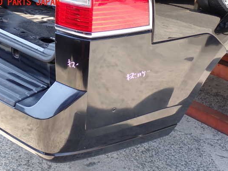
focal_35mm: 53
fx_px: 349
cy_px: 93
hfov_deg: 36.2
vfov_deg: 27.5
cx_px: 110
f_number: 3.1
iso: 100
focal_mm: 8.4
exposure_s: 1/100
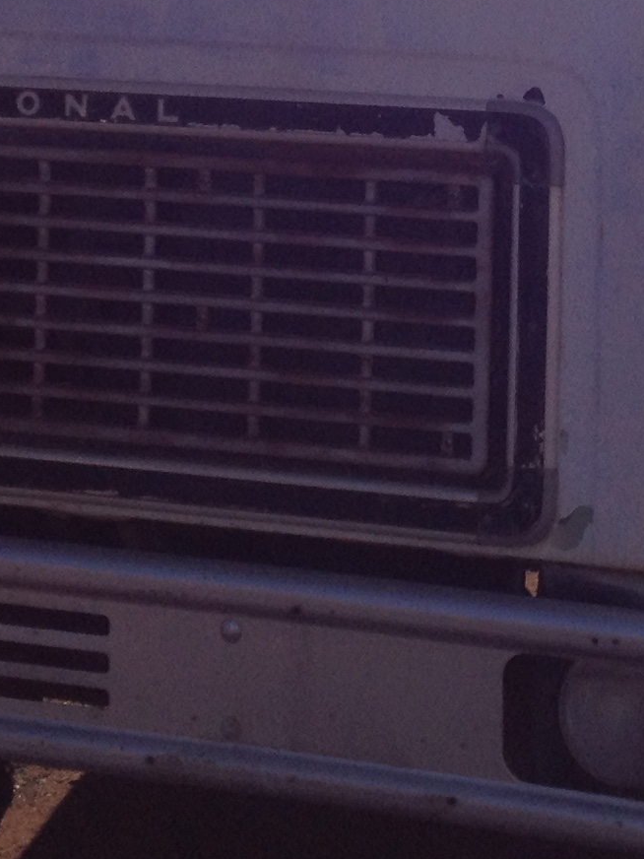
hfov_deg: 11.1
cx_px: 791
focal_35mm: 131
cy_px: -70
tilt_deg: -1.7
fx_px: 3250
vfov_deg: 14.7
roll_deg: -1.3
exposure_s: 1/3690
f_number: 2.4
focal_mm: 4.28
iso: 50
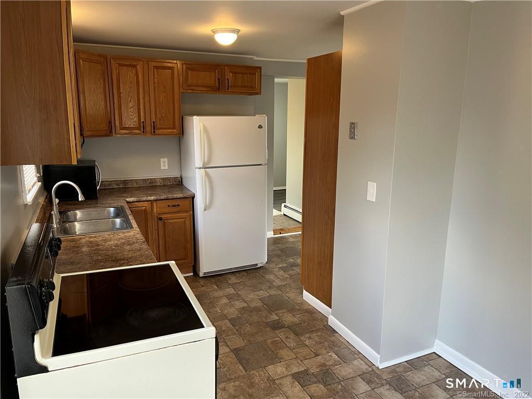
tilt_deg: -12.9
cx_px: 266
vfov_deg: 53.1
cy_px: 200
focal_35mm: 26
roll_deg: +0.2
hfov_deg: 67.3
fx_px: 400
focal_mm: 5.1
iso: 125
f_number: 1.6
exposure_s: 1/60
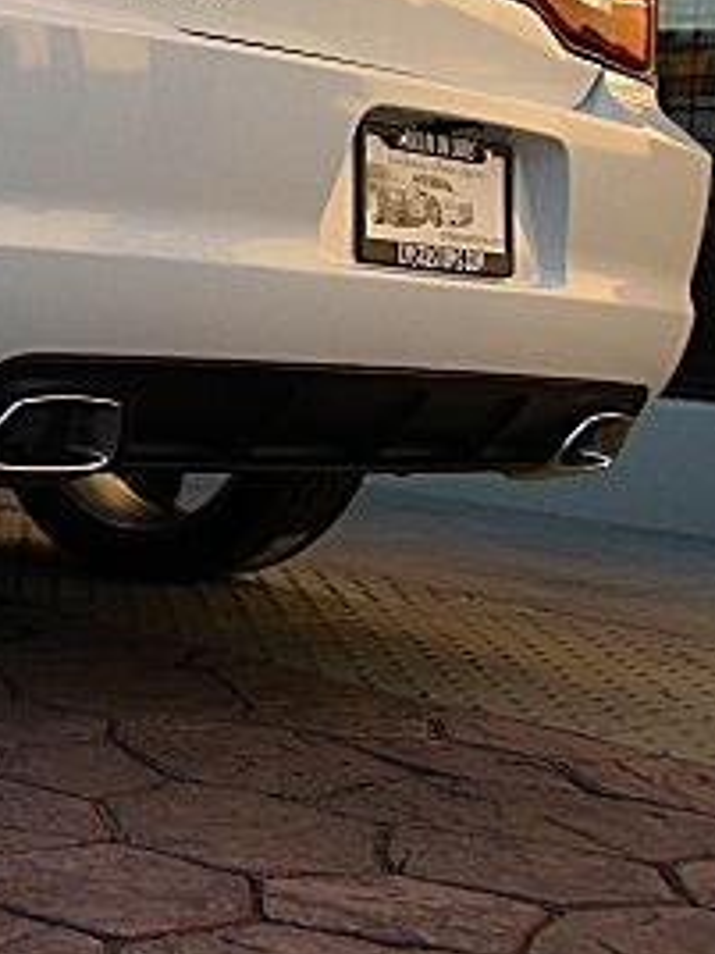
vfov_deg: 22.4
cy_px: 178
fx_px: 2368
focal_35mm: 86
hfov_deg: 15.9
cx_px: -309
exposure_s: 1/160
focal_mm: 6.3
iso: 50
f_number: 2.8
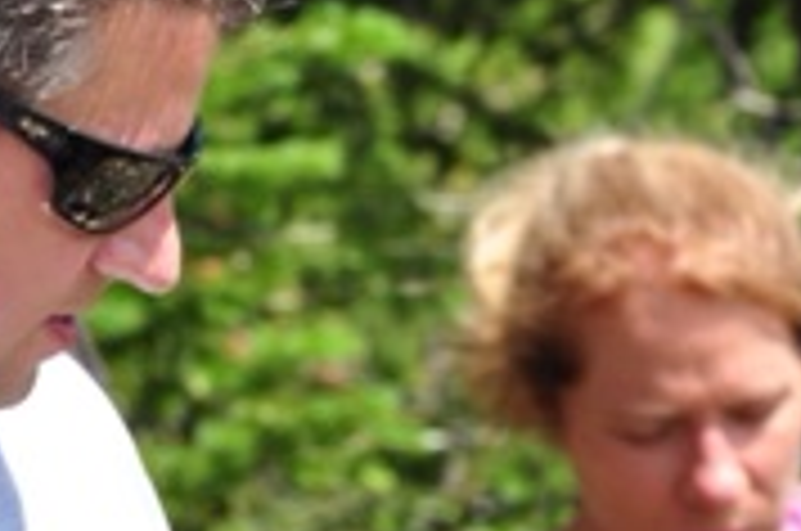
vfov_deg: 3.2
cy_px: 227
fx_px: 9447
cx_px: -212
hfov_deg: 4.8
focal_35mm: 425
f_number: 9
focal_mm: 105
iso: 200
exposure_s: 1/250
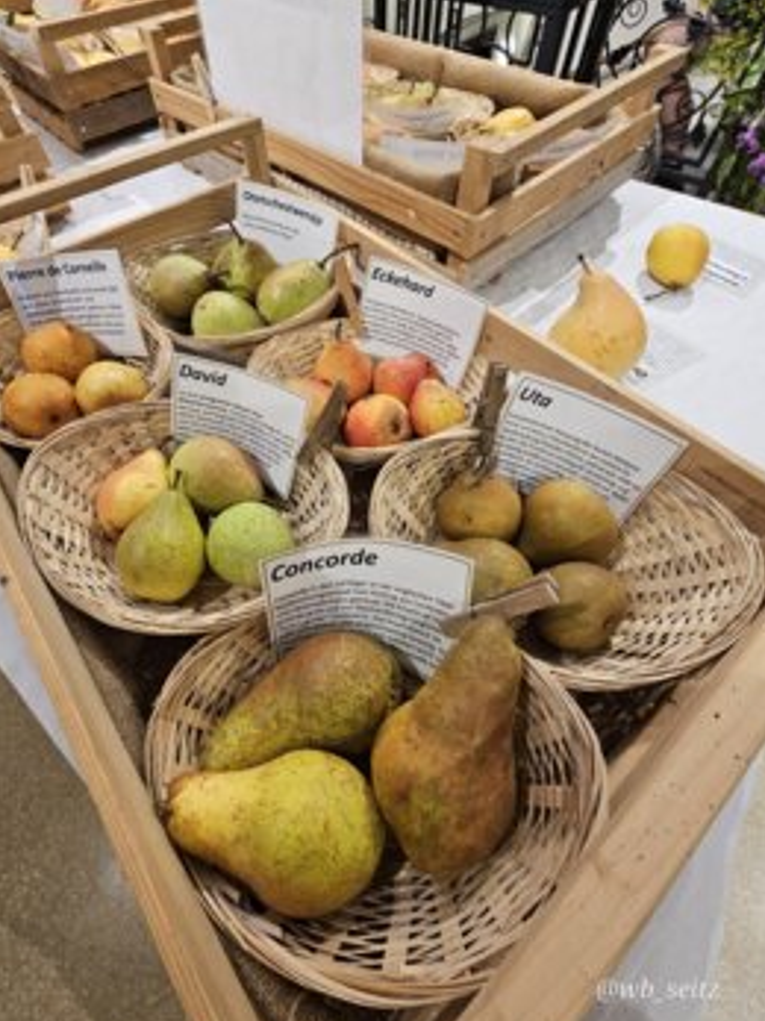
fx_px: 442
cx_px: 341
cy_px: 471
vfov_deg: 98.0
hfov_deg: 81.4
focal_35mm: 15
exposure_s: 1/71
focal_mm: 2.2
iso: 160
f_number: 2.2
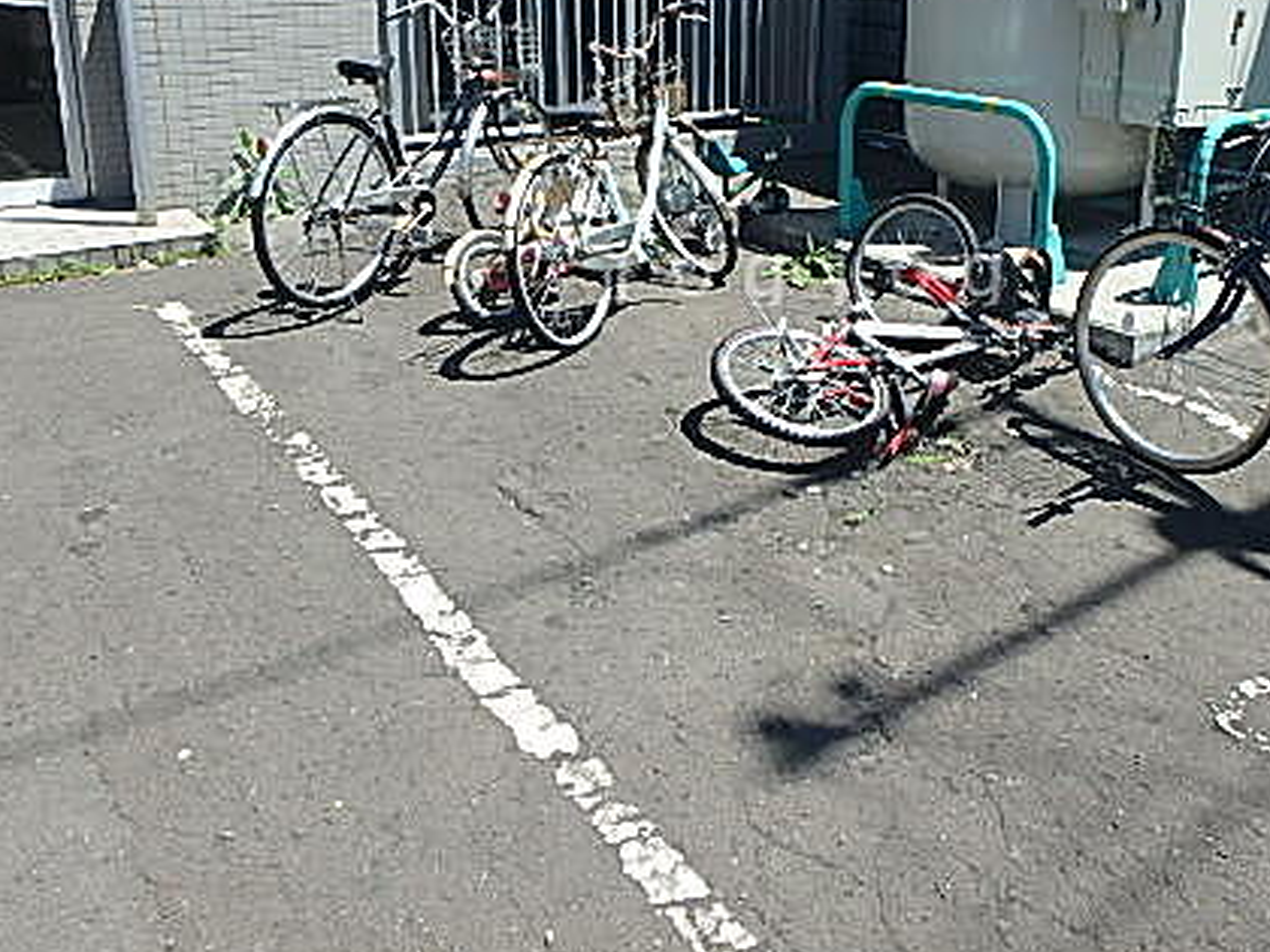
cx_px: 810
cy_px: 269
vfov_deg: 43.1
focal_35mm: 32
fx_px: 1174
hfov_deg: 56.0
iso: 125
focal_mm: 3.7
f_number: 3.5
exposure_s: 1/800
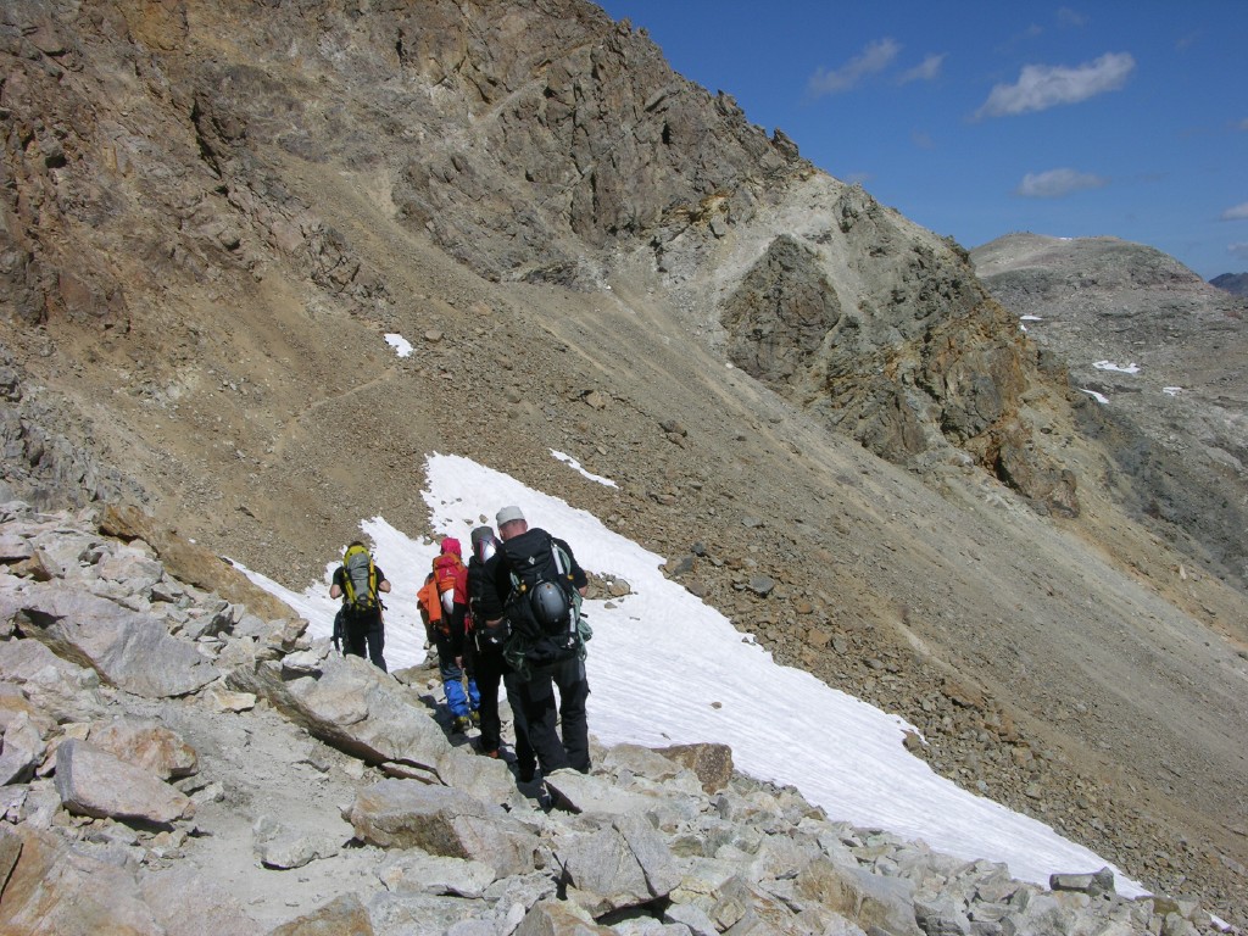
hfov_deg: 52.6
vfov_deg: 40.7
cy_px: 468
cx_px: 624
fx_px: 1262
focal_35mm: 35
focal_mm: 8.9
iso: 50
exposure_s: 1/316
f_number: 8
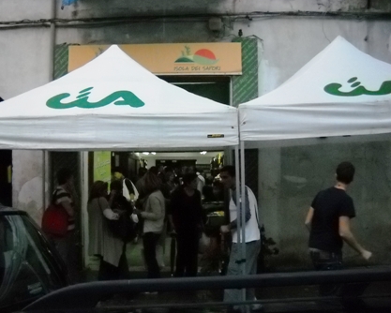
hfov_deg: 42.9
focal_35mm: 43
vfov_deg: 34.9
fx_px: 498
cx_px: 184
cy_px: 156
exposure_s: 1/100
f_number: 3.1
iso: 800
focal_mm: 6.72
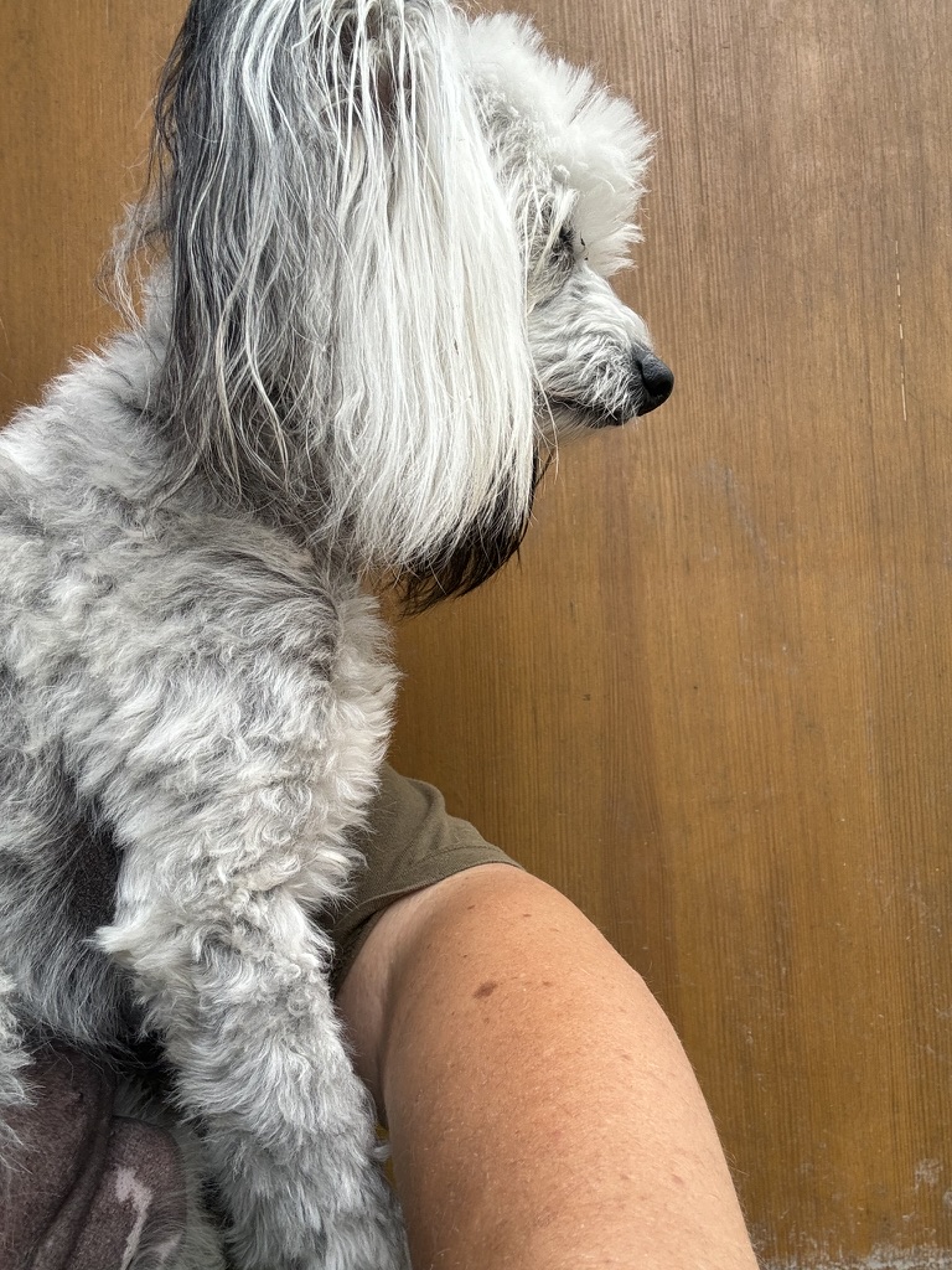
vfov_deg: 60.0
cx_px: 476
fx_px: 1100
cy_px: 635
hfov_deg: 46.8
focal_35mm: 30
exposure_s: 1/195
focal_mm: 2.69
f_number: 1.9
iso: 25
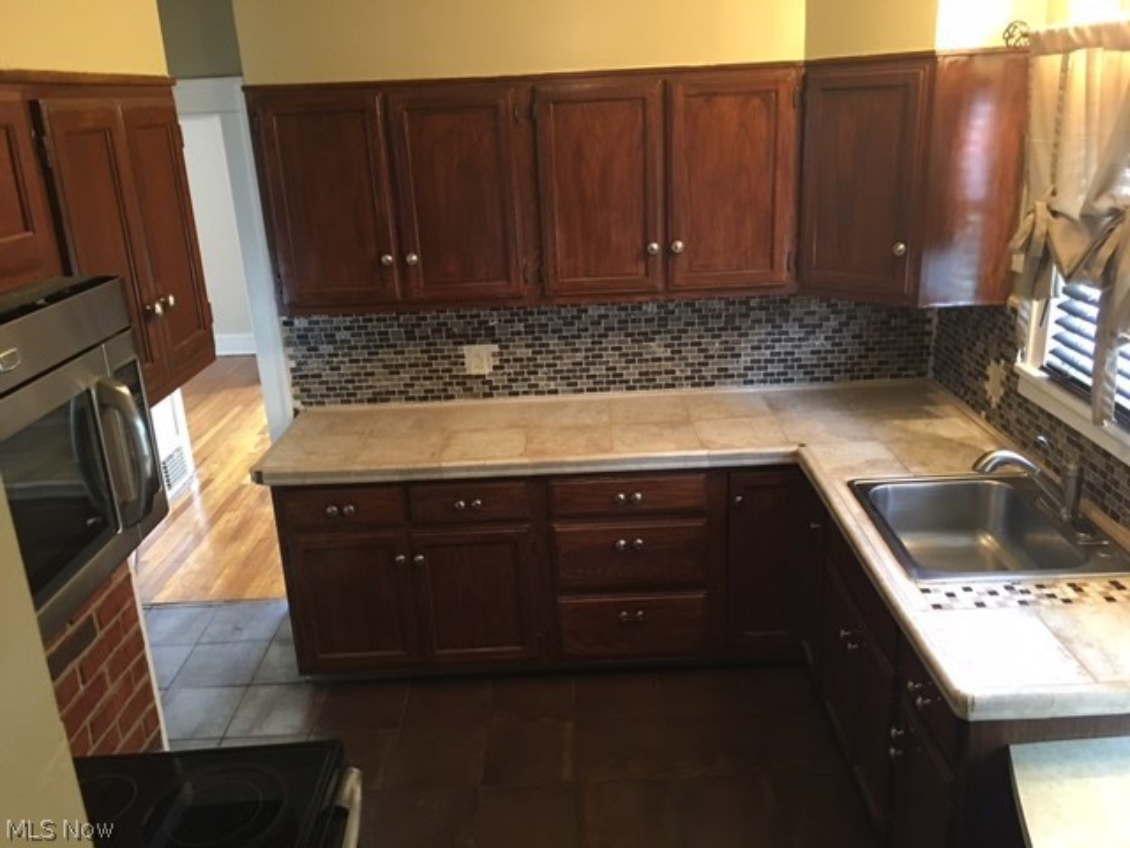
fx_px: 947
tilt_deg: -17.1
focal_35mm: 29
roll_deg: +4.3
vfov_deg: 48.2
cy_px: 424
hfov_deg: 61.7
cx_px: 565
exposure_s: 1/10
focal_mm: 4.15
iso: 80
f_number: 2.2
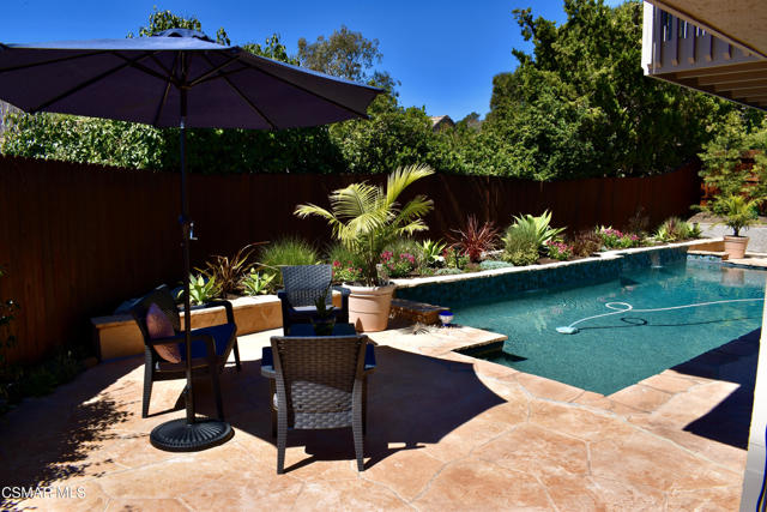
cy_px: 256
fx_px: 575
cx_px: 384
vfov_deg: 48.0
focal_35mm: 27
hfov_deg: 67.4
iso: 100
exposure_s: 1/250
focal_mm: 18
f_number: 8
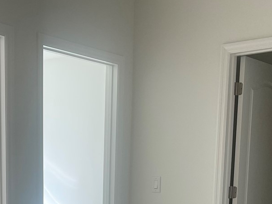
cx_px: 82
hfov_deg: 27.9
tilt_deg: -9.4
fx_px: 542
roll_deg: -1.0
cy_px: 254
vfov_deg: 19.8
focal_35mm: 69
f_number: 1.6
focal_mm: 5.1
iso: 80
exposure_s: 1/120
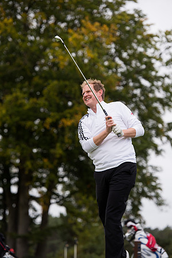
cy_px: 129
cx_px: 86
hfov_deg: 9.5
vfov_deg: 14.2
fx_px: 1039
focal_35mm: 145
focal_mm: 145
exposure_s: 1/1600
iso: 400
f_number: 4
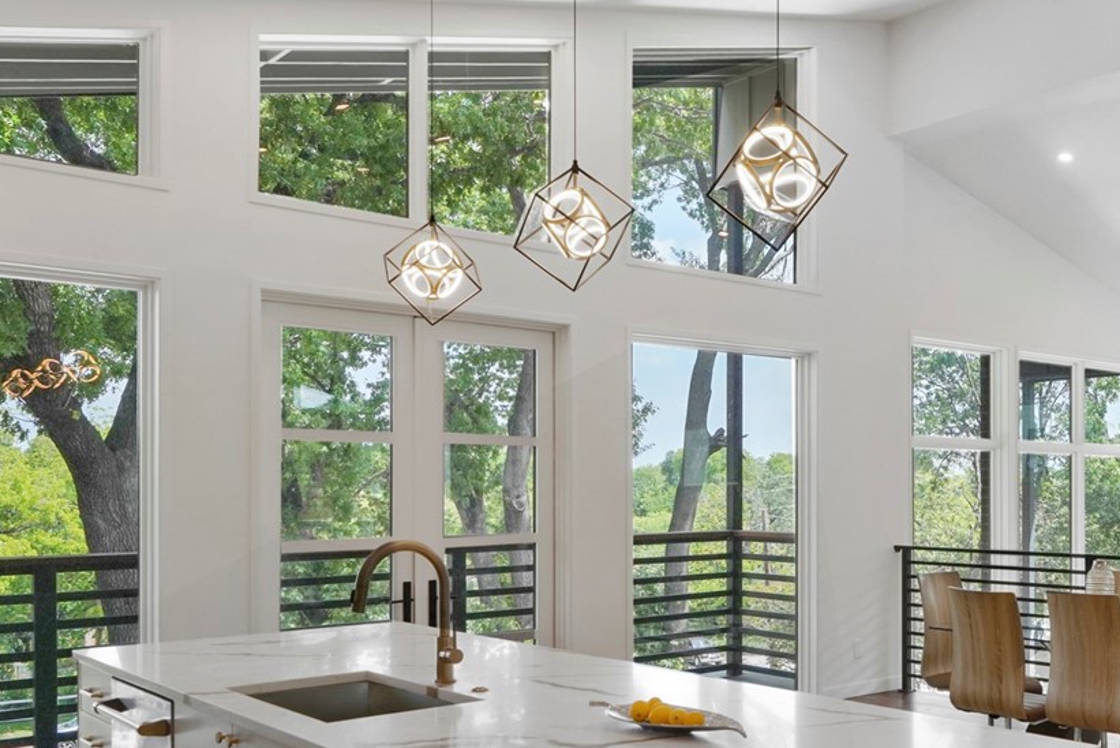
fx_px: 1151
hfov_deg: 49.7
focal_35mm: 37
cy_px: 470
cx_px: 848
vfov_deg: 35.8
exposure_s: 1/15
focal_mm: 14
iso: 640
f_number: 9
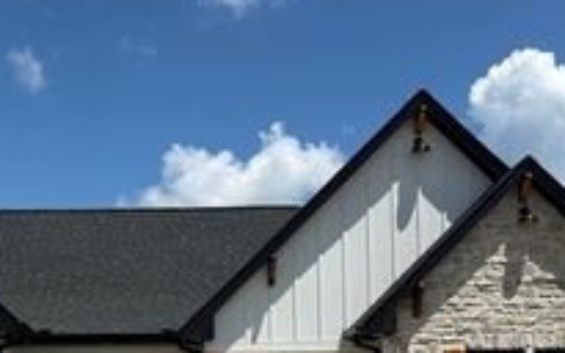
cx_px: 119
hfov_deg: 32.1
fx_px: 954
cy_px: 349
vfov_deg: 20.3
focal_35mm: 62
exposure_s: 1/6173
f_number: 1.78
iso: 80
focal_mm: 6.76
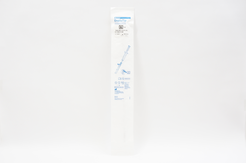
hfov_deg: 37.9
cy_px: 82
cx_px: 123
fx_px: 358
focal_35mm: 52
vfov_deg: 25.7
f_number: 5
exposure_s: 1/60
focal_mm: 35
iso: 400
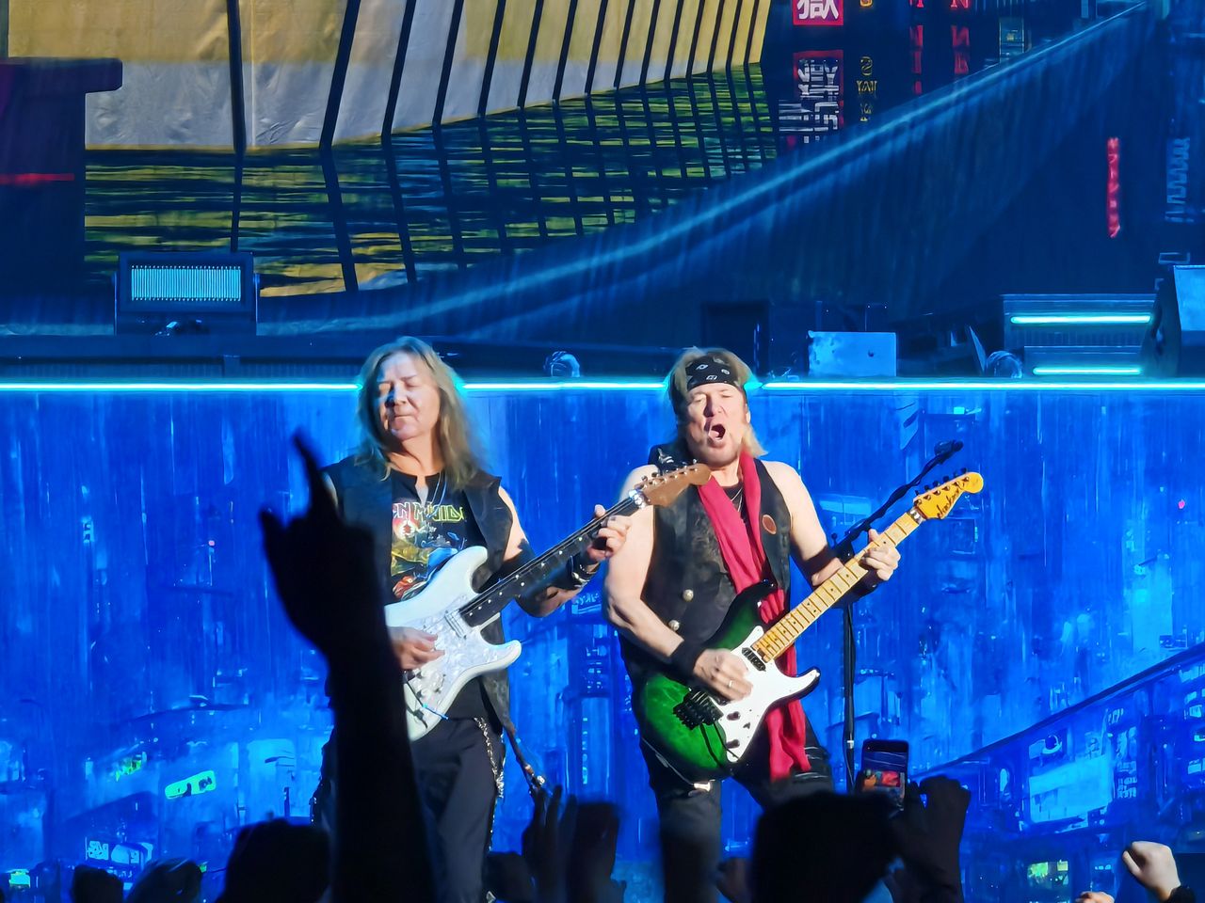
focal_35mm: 270
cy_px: 452
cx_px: 602
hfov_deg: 7.3
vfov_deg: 5.5
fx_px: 9399
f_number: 3
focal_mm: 14.92
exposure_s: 1/33.3
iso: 481
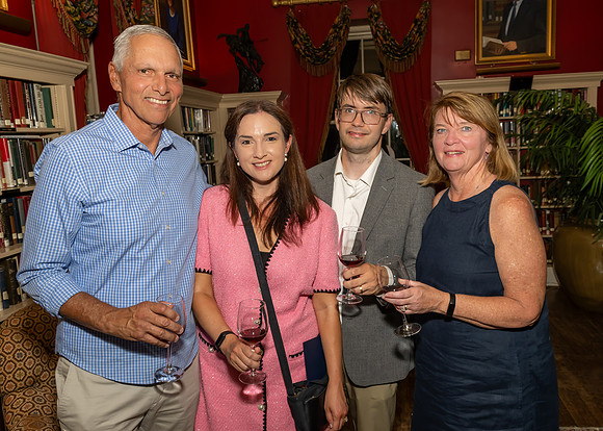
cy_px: 216
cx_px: 323
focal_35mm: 31
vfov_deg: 43.6
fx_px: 538
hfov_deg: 58.4
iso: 500
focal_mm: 20
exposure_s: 1/250
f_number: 7.1
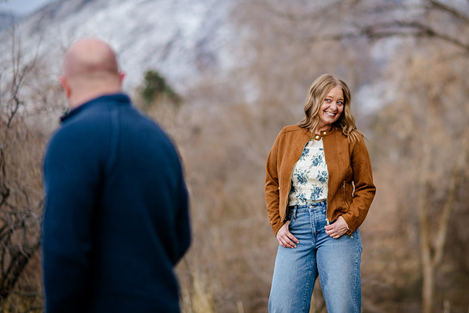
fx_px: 1803
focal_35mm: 138
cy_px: 135
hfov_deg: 14.8
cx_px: 293
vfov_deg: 9.9
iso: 200
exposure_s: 1/1250
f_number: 2
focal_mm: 105
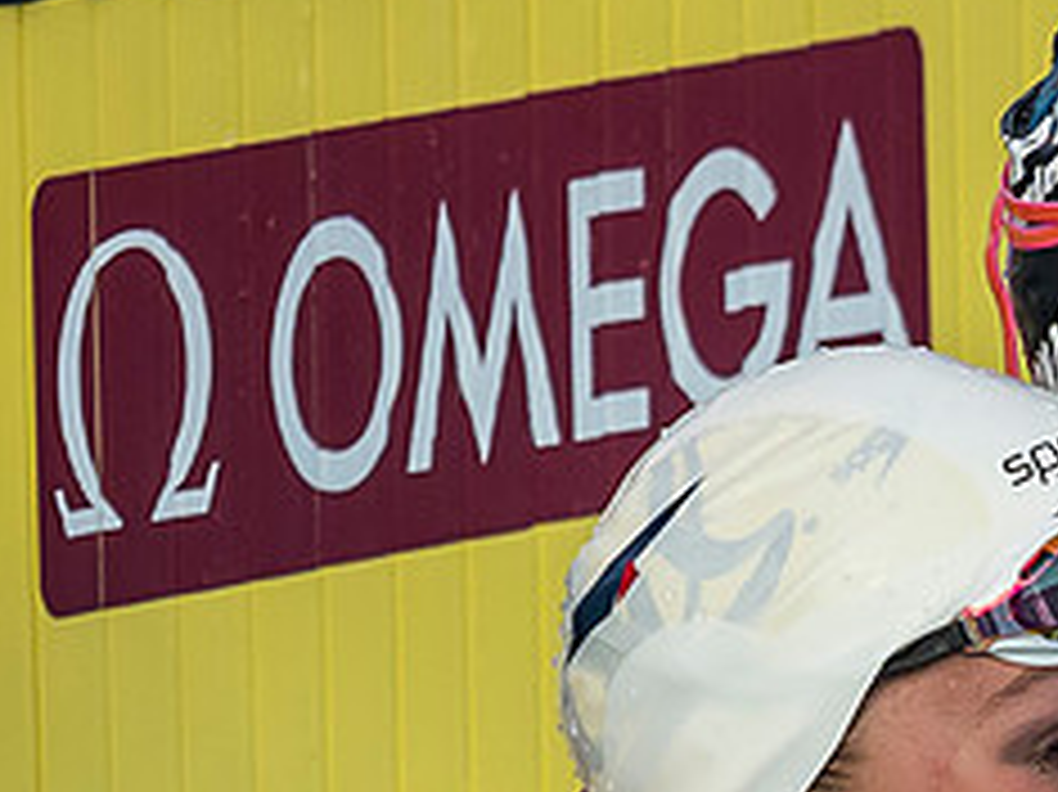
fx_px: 43592
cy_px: 801
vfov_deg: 1.0
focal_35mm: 1427
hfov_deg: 1.4
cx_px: 1195
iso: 500
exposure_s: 1/1000
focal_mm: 130
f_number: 3.5
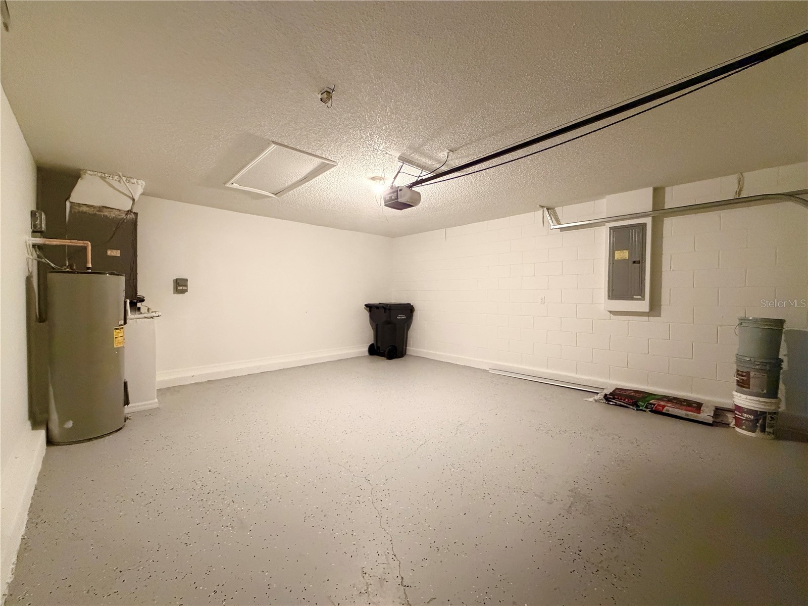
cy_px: 303
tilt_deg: -1.5
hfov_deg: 102.1
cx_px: 404
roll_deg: -0.6
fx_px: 327
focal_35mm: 14
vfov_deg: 85.7
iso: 640
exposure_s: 1/60
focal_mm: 2.22
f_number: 2.2
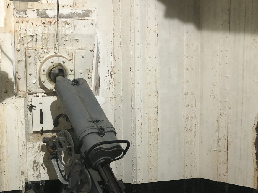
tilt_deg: -6.7
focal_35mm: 48
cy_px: 150
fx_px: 358
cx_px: 76
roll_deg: +0.4
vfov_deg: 29.7
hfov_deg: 39.0
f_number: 1.8
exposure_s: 1/13
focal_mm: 3.99
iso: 100
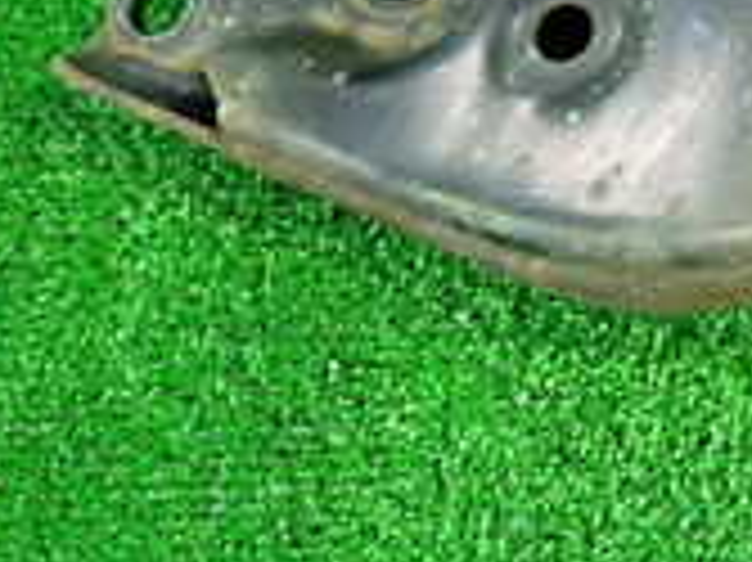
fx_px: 1954
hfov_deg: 19.0
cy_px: -103
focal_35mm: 90
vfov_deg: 15.8
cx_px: 1144
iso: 500
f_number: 2
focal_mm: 4.5
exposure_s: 1/30
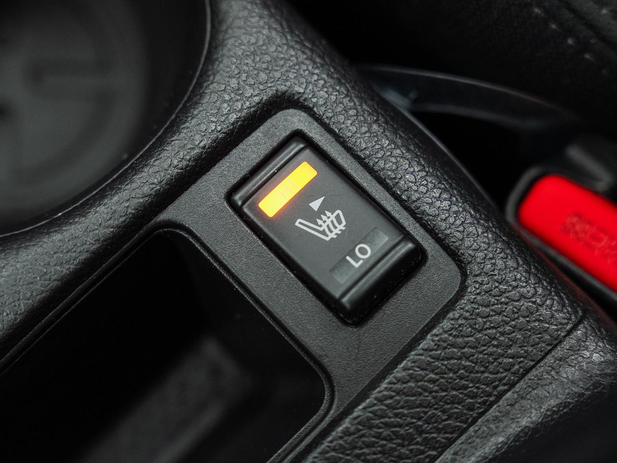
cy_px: 220
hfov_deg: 26.4
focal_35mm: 74
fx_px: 1315
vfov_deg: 20.0
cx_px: 313
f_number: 3.5
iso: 1250
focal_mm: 55.8
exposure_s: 1/40
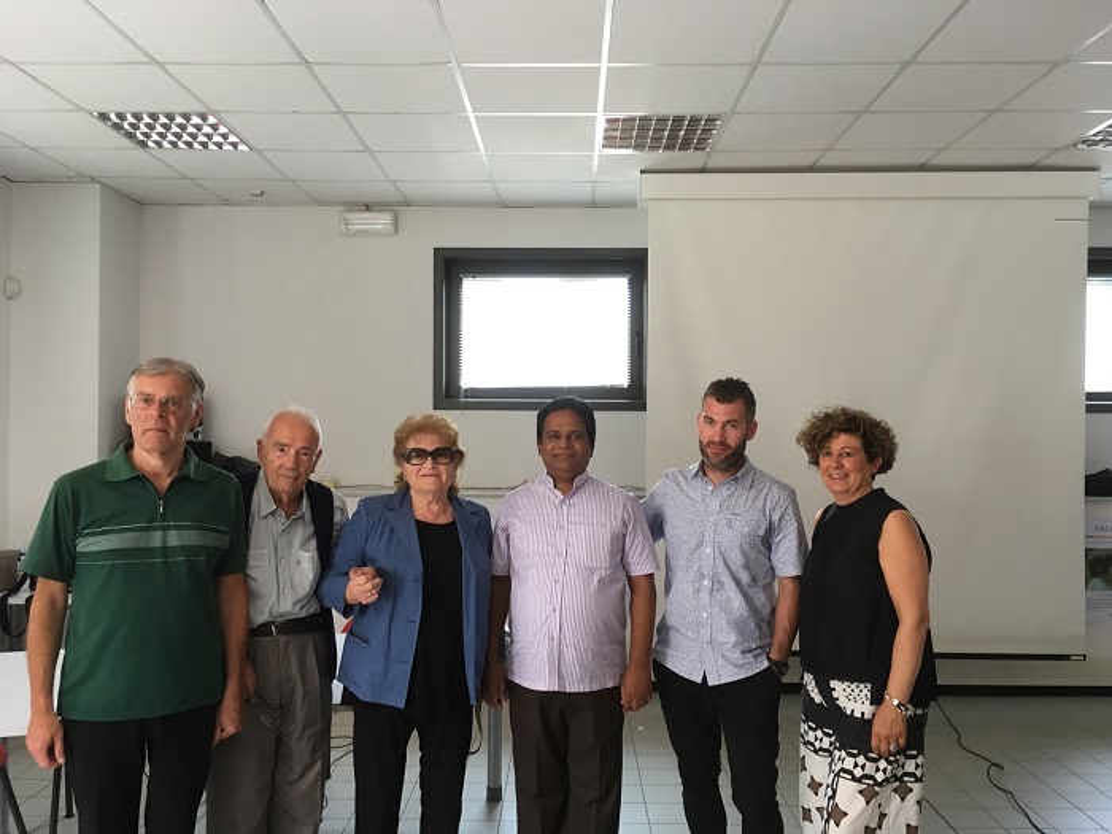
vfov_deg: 48.2
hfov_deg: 61.7
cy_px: 417
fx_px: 932
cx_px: 556
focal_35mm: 29
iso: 100
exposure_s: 1/33
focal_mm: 4.15
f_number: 2.2
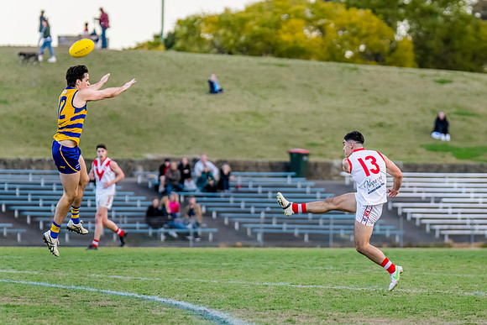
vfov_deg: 4.1
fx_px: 4514
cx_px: 321
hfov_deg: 6.2
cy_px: 182
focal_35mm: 334
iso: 2000
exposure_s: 1/1600
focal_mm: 250
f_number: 4
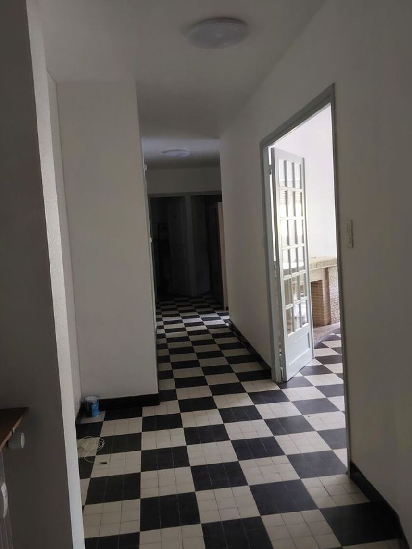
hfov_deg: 40.7
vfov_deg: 52.6
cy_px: 261
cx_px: 203
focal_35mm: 35
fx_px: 556
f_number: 1.8
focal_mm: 4.6
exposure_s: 1/25
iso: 500
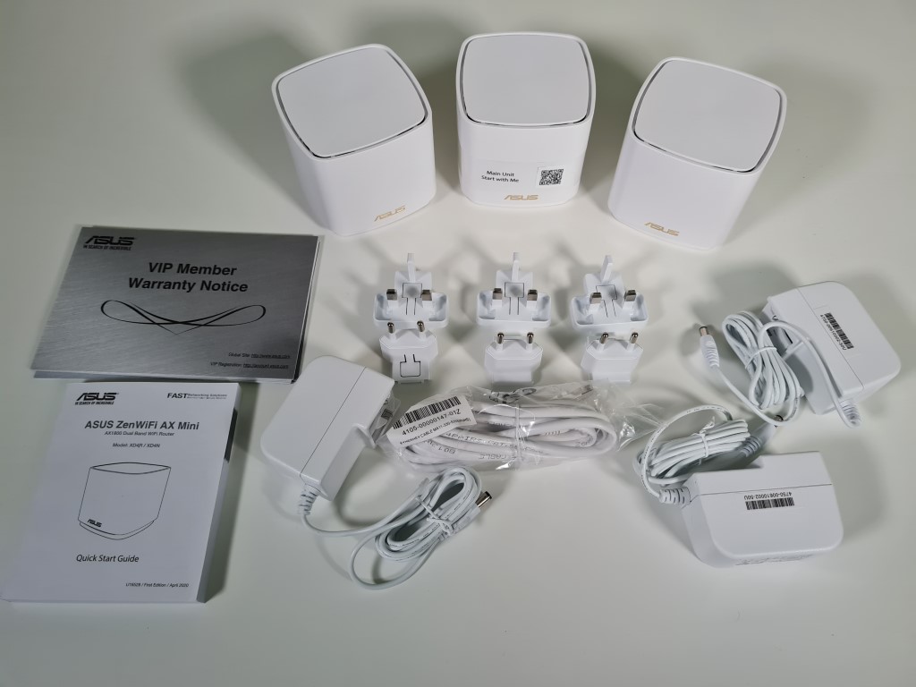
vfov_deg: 53.1
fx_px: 688
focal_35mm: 26
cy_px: 344
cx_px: 458
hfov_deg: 67.3
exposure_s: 1/50
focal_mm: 5.4
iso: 250
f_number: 1.8
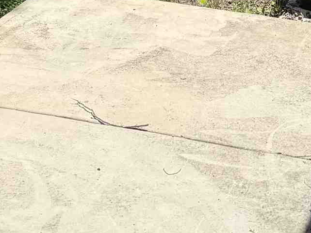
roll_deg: +0.5
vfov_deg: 11.3
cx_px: 163
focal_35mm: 115
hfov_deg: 17.1
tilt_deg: -1.0
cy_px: -278
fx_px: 1033
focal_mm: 6.76
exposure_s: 1/2907
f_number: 1.78
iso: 80
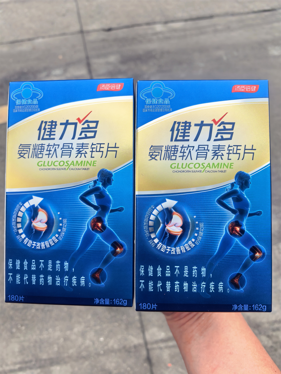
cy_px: 187
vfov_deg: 71.6
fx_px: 260
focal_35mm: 24
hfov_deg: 56.8
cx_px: 140
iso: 50
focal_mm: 7
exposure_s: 1/500
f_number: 2.8
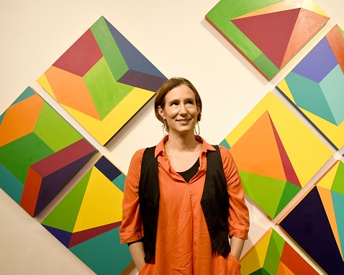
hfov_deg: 53.7
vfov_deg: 44.3
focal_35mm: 33
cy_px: 162
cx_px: 213
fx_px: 336
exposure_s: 1/500
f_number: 5.6
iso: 2500
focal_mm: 16
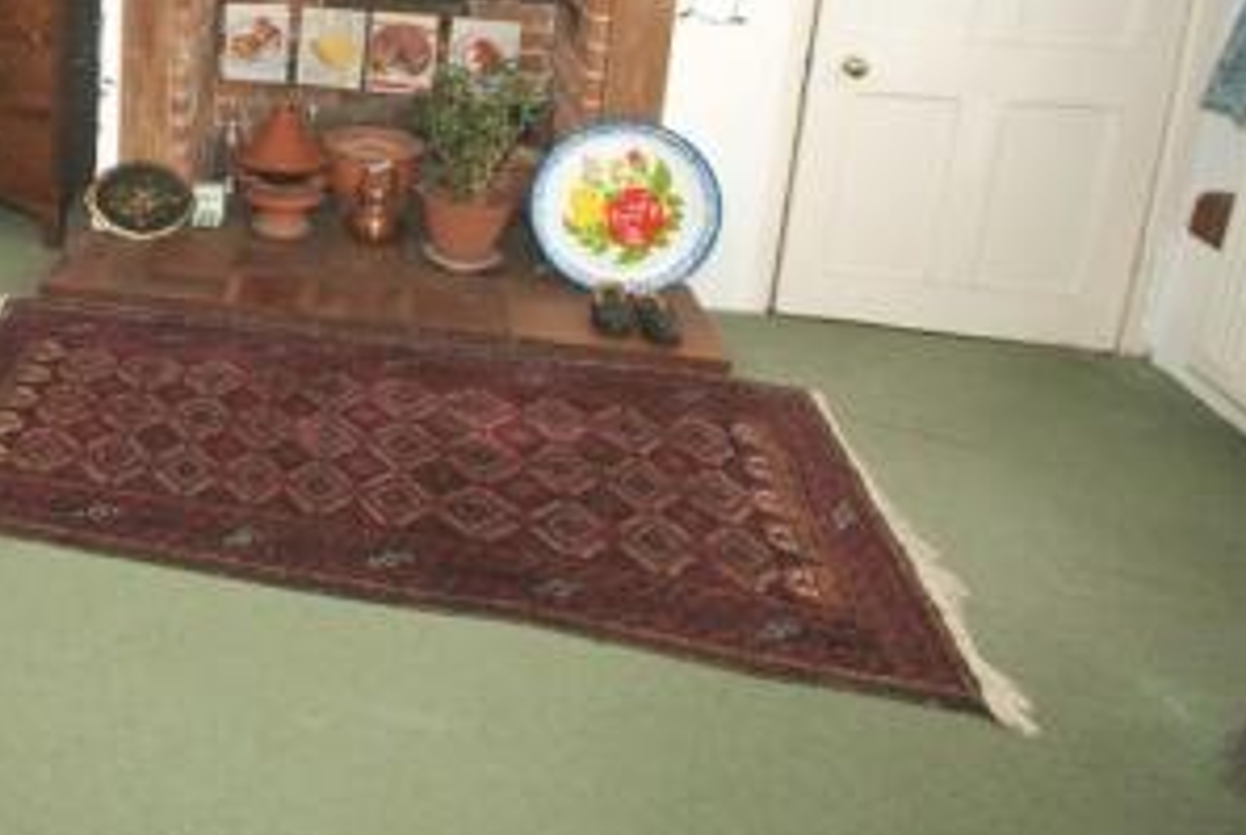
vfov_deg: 38.2
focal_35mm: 33
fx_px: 1144
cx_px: 78
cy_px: 136
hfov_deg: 49.5
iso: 400
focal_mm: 10
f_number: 5.6
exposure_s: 1/60
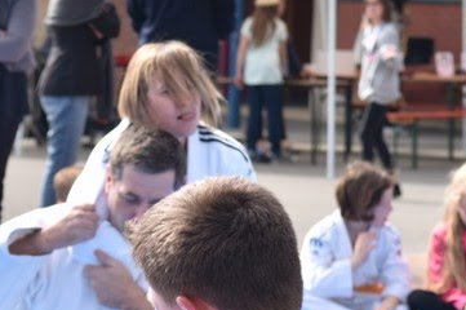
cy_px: 170
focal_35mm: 213
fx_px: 2755
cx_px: 176
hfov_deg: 9.7
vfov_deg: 6.4
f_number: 5
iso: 100
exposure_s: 1/500
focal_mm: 50
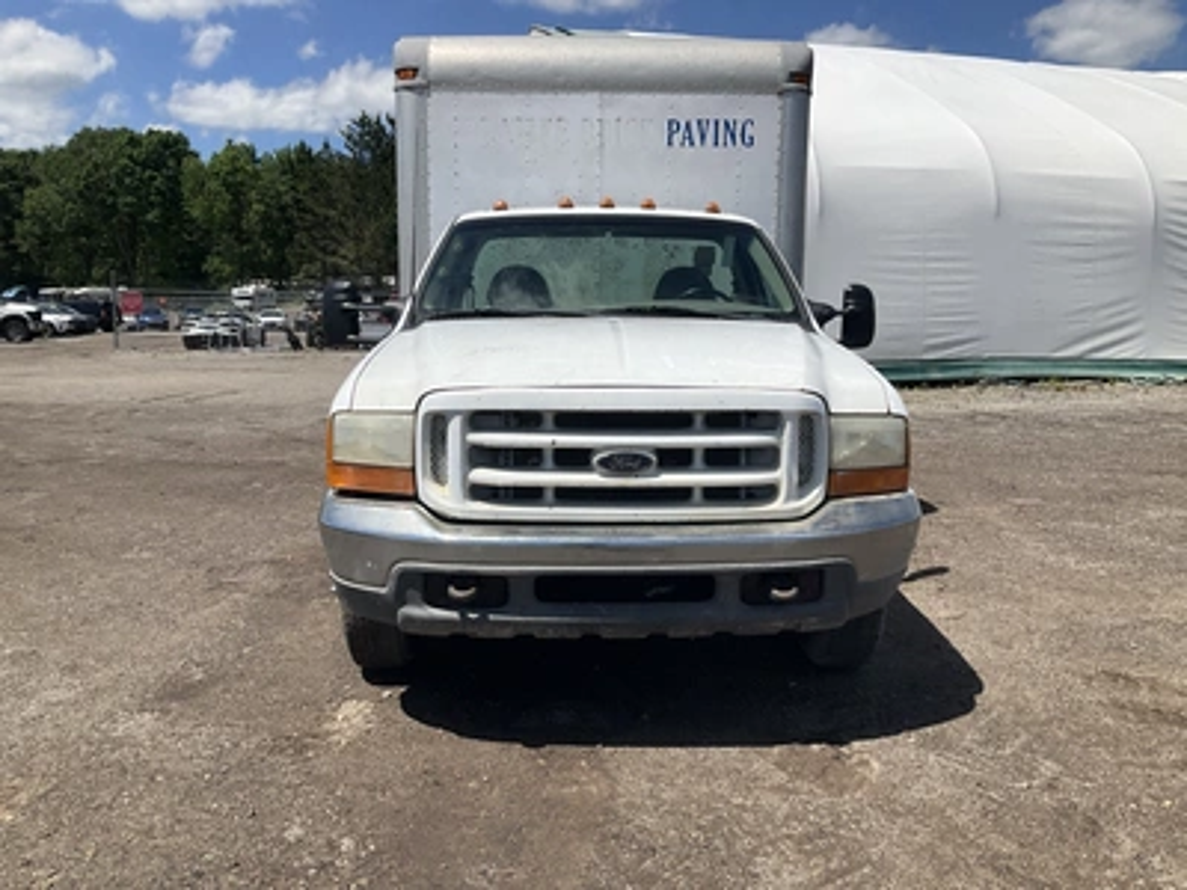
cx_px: 594
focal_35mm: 29
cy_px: 445
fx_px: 994
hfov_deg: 61.7
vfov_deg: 48.2
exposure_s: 1/2801
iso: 25
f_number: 1.8
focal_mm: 3
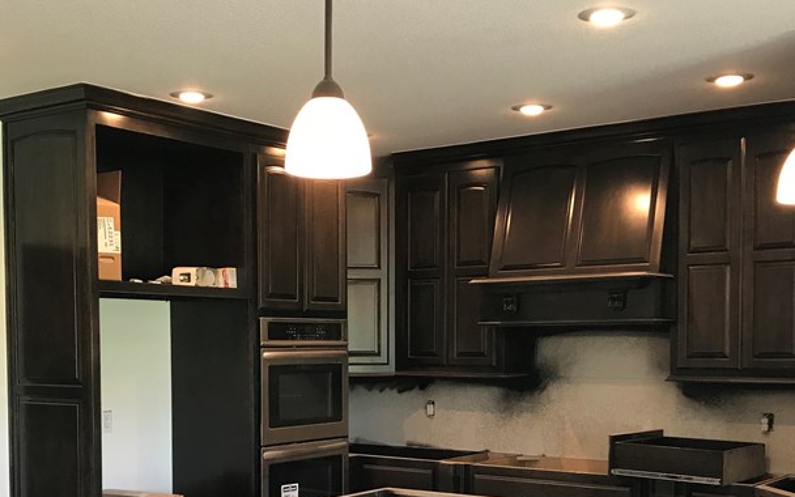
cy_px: 387
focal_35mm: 50
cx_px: 377
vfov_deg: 25.4
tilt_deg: -2.3
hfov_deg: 40.3
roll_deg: -0.6
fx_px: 1083
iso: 40
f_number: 1.8
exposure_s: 1/20
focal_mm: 3.99
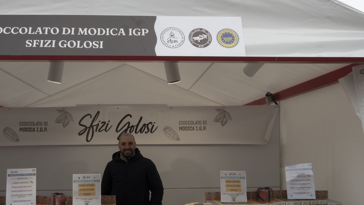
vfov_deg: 37.1
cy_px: 148
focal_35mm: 31
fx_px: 299
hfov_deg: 62.3
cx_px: 152
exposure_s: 1/125
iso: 800
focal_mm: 16
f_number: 16
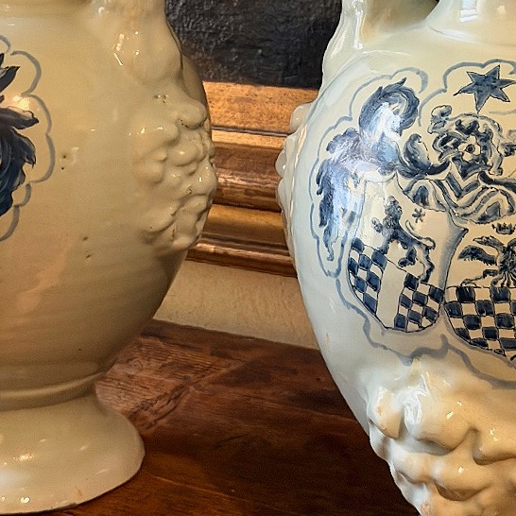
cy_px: 60
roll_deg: +1.6
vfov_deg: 20.0
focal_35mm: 85
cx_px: 259
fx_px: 1433
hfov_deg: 20.4
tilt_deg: -9.8
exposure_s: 1/33
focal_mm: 6.76
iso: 400
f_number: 1.78
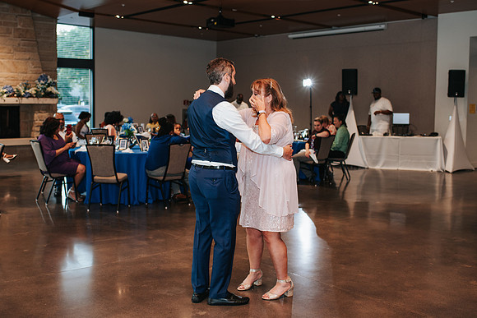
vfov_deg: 30.6
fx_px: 582
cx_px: 232
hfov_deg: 44.5
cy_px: 150
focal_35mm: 44
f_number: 2.8
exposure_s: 1/160
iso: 720
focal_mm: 35
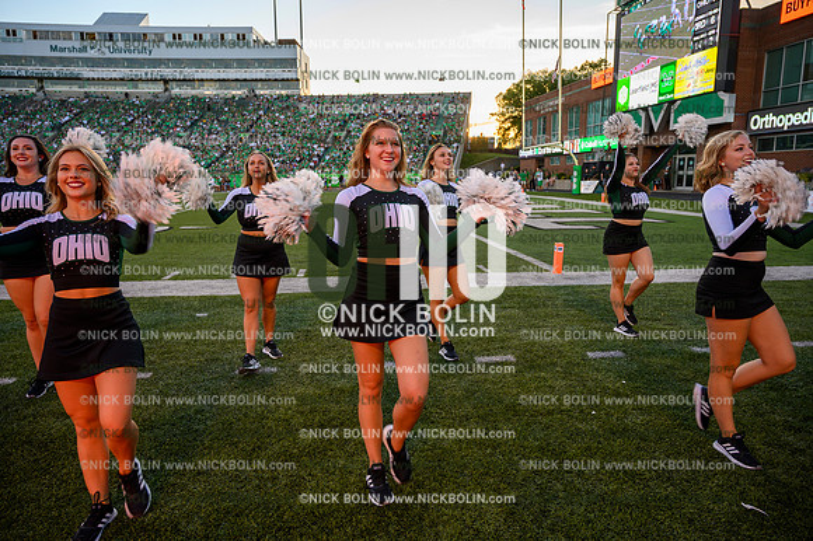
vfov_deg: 53.1
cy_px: 270
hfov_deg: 73.8
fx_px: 542
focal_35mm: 24
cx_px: 406
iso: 100
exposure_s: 1/125
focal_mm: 24
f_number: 4
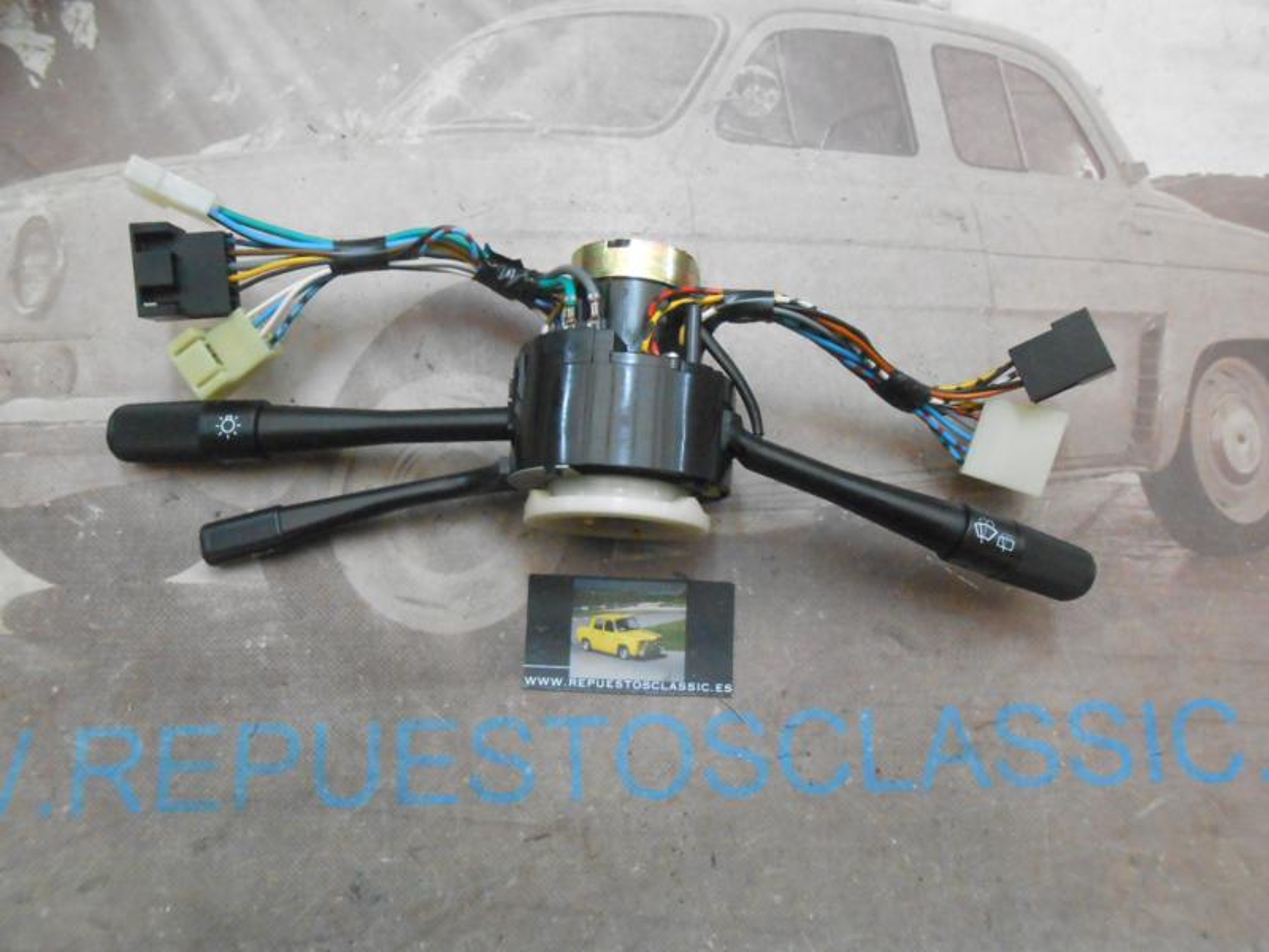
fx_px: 953
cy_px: 476
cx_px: 634
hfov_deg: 67.3
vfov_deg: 53.1
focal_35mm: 26
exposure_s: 1/30
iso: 800
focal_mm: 4.6
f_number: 3.5
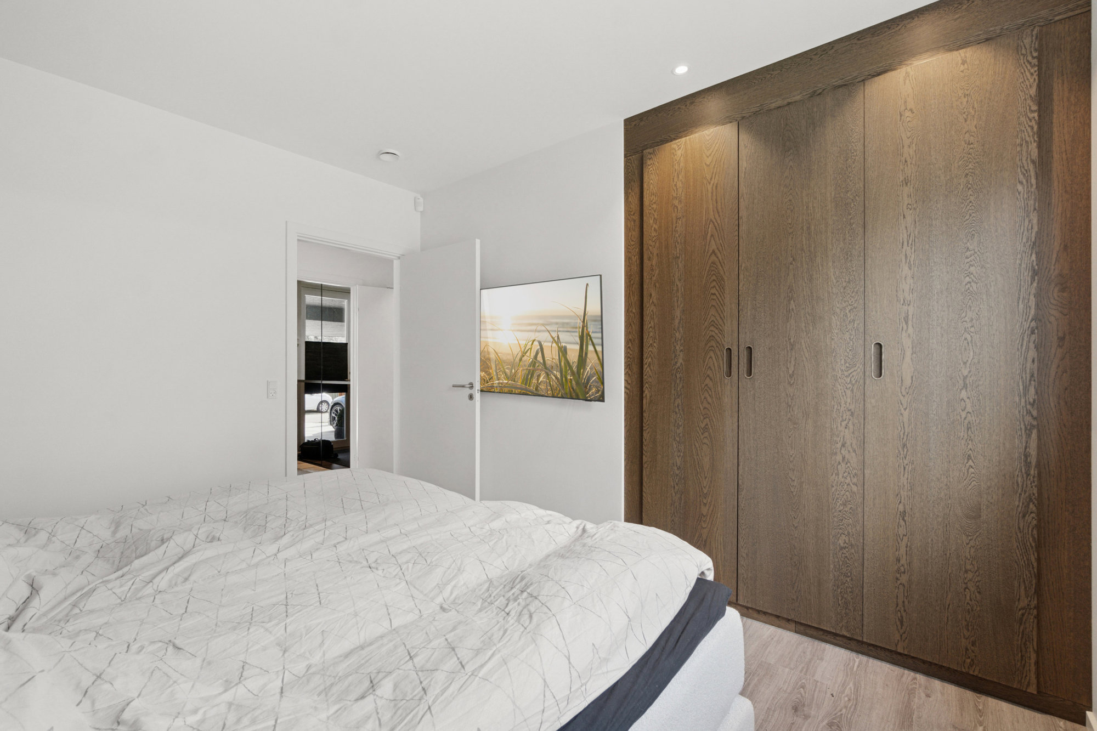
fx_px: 457
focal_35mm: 15
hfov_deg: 100.4
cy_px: 366
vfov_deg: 77.3
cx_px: 548
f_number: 8
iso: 500
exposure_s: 1/40
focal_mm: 10
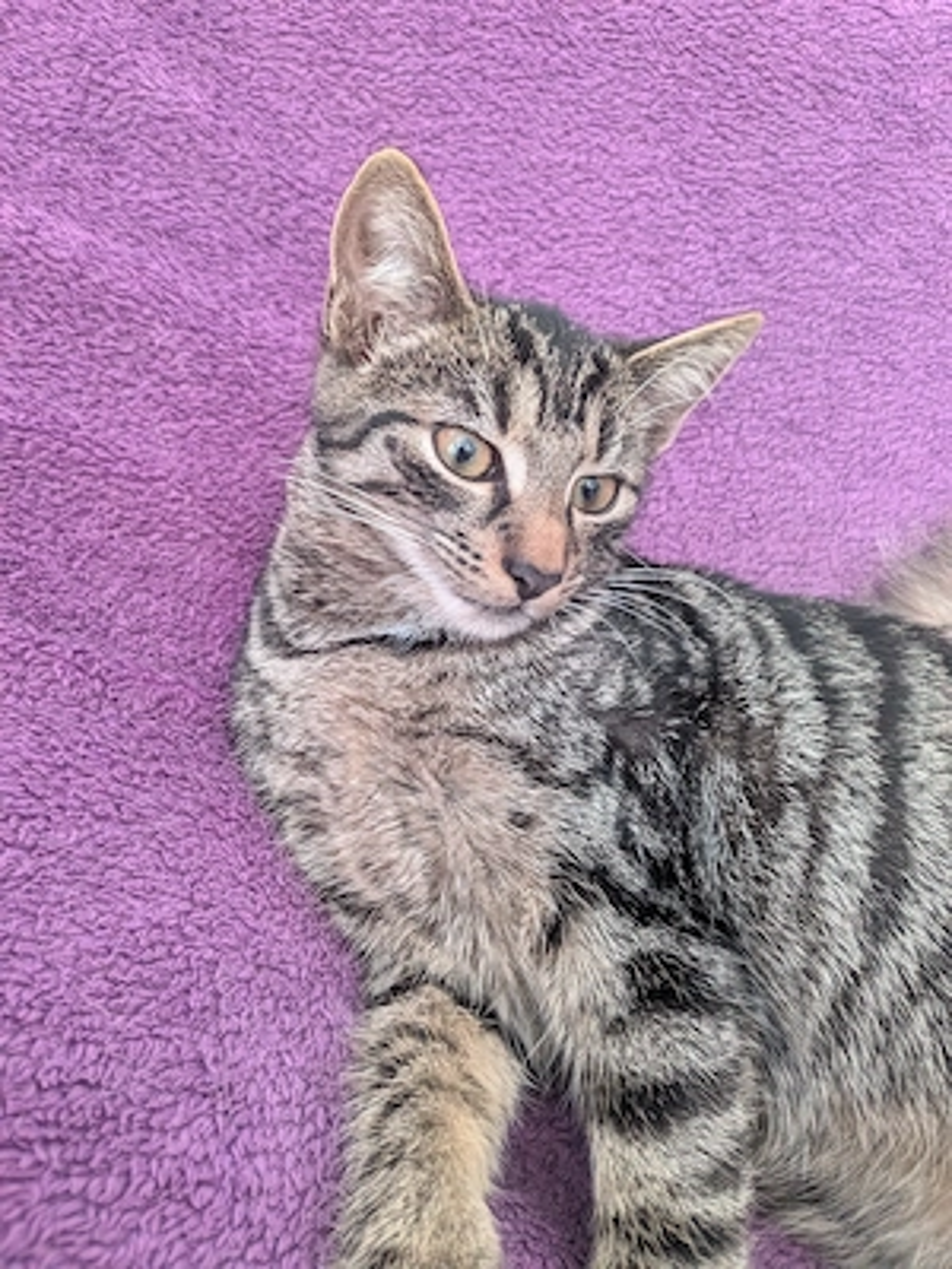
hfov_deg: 56.8
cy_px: 634
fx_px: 880
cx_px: 476
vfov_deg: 71.6
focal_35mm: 24
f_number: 1.7
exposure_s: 1/50
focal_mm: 4.53
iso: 2544
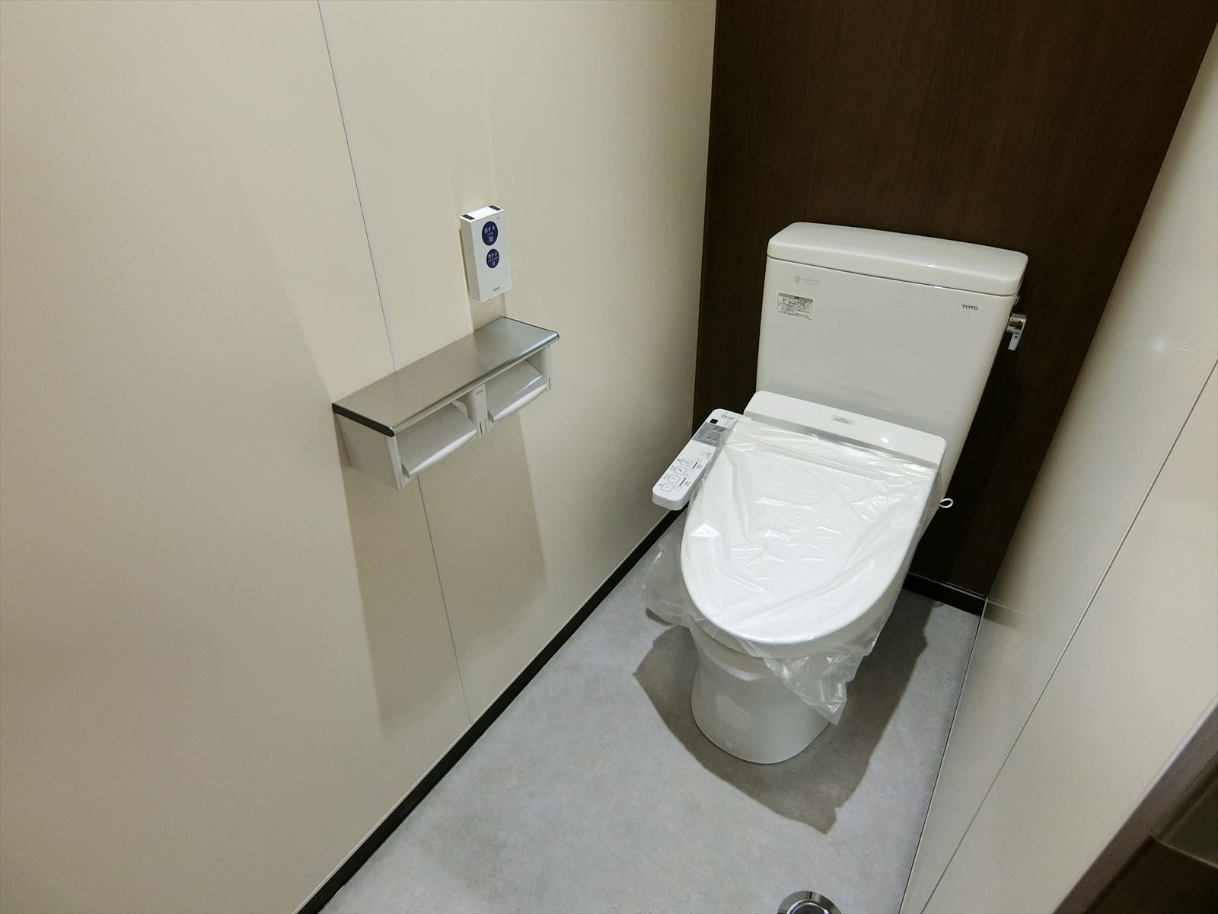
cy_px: 457
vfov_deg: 68.7
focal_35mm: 19
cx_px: 609
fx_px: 669
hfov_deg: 84.7
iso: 200
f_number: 2.7
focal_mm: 4.06
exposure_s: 1/125
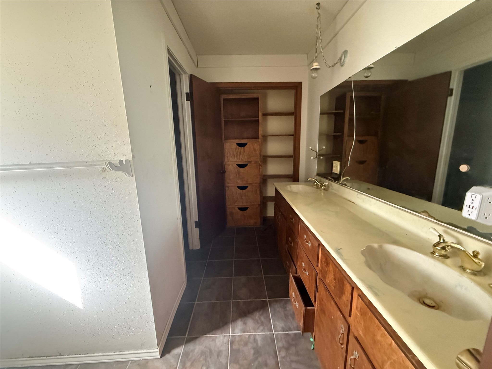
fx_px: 199
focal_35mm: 14
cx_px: 246
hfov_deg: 102.1
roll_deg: +1.3
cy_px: 184
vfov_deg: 85.7
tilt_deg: -11.2
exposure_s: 1/60
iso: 1000
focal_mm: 2.22
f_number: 2.2
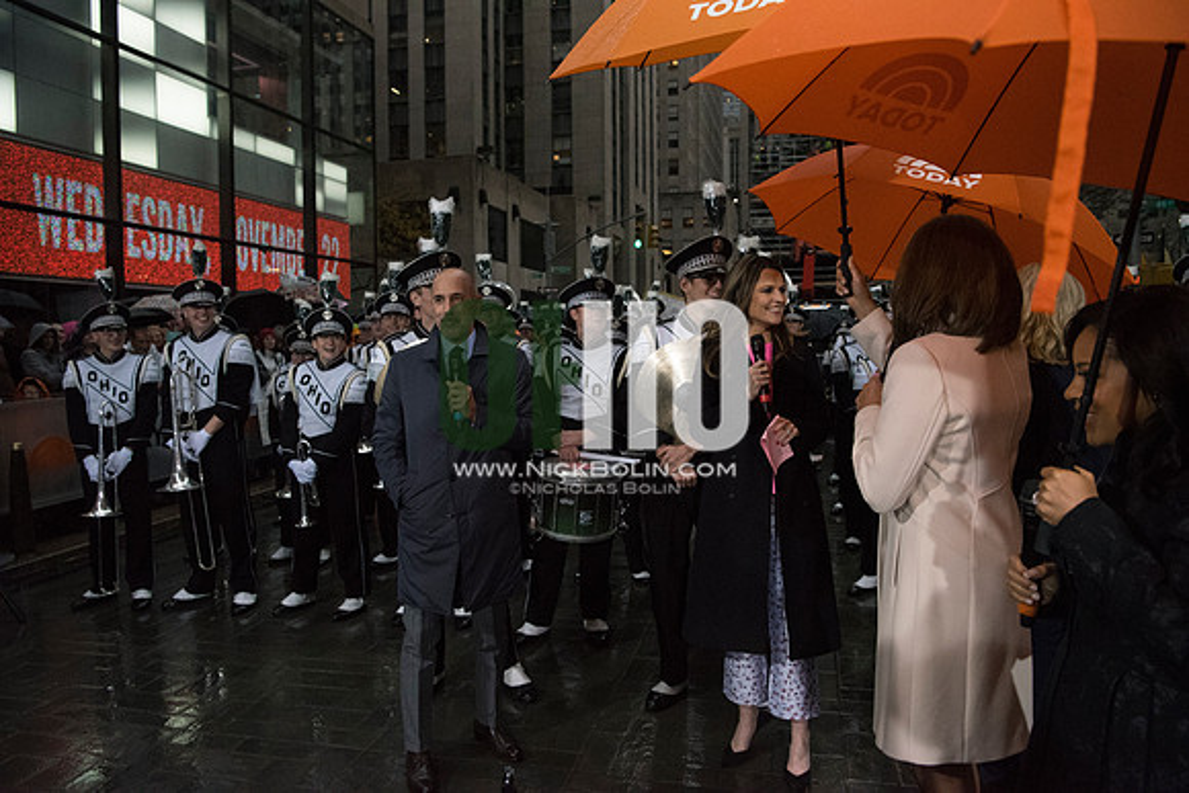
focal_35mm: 27
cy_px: 396
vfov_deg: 48.0
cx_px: 594
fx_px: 892
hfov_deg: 67.4
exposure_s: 1/4000
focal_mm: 27
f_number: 4
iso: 10000
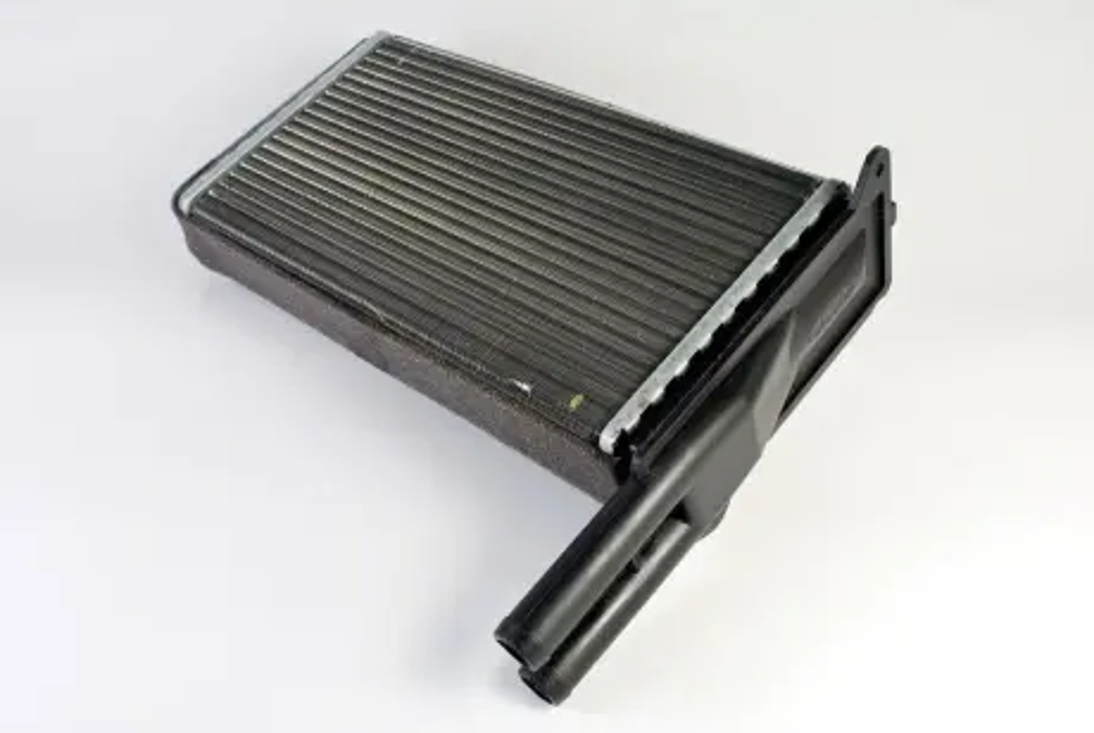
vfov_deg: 37.0
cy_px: 366
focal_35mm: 36
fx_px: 1095
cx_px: 547
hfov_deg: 53.1
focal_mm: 24
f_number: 11
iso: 100
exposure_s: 1/6
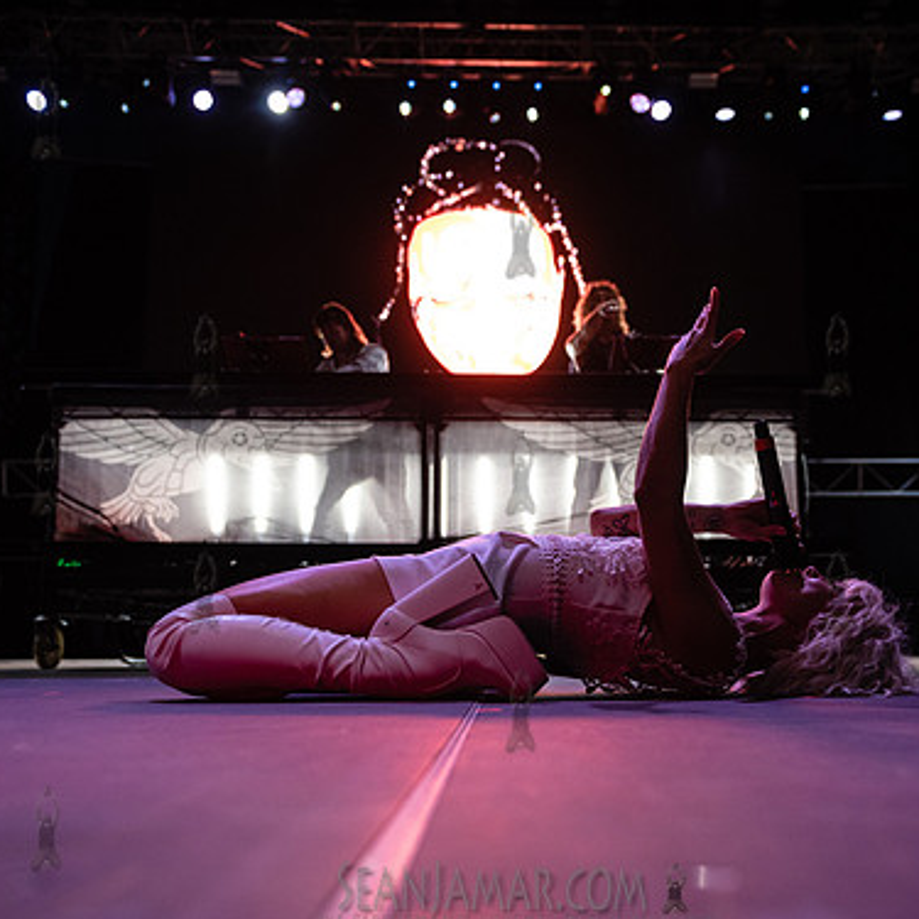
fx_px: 1021
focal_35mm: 34
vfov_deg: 48.4
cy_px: 503
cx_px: 540
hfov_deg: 48.2
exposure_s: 1/100
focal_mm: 24
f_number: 3.2
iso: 2000
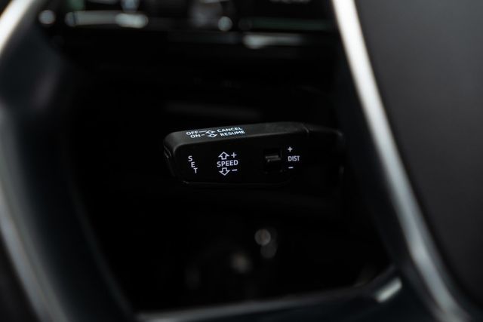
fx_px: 564
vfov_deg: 31.9
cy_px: 161
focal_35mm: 42
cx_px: 242
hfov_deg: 46.4
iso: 500
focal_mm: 28
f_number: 3.2
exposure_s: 1/40
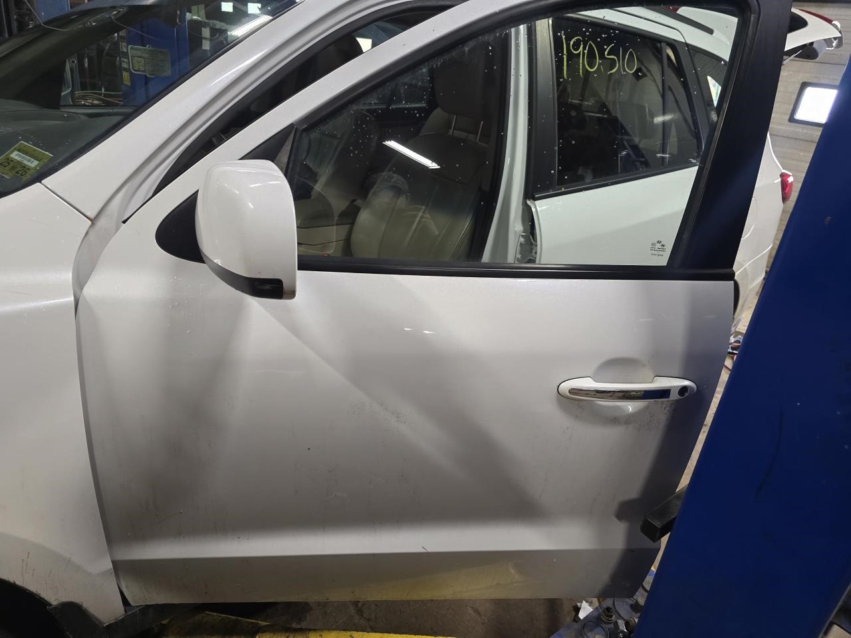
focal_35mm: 23
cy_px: 319
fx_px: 565
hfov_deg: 73.9
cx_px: 426
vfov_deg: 58.9
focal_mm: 6.3
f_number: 1.7
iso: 400
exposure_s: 1/120
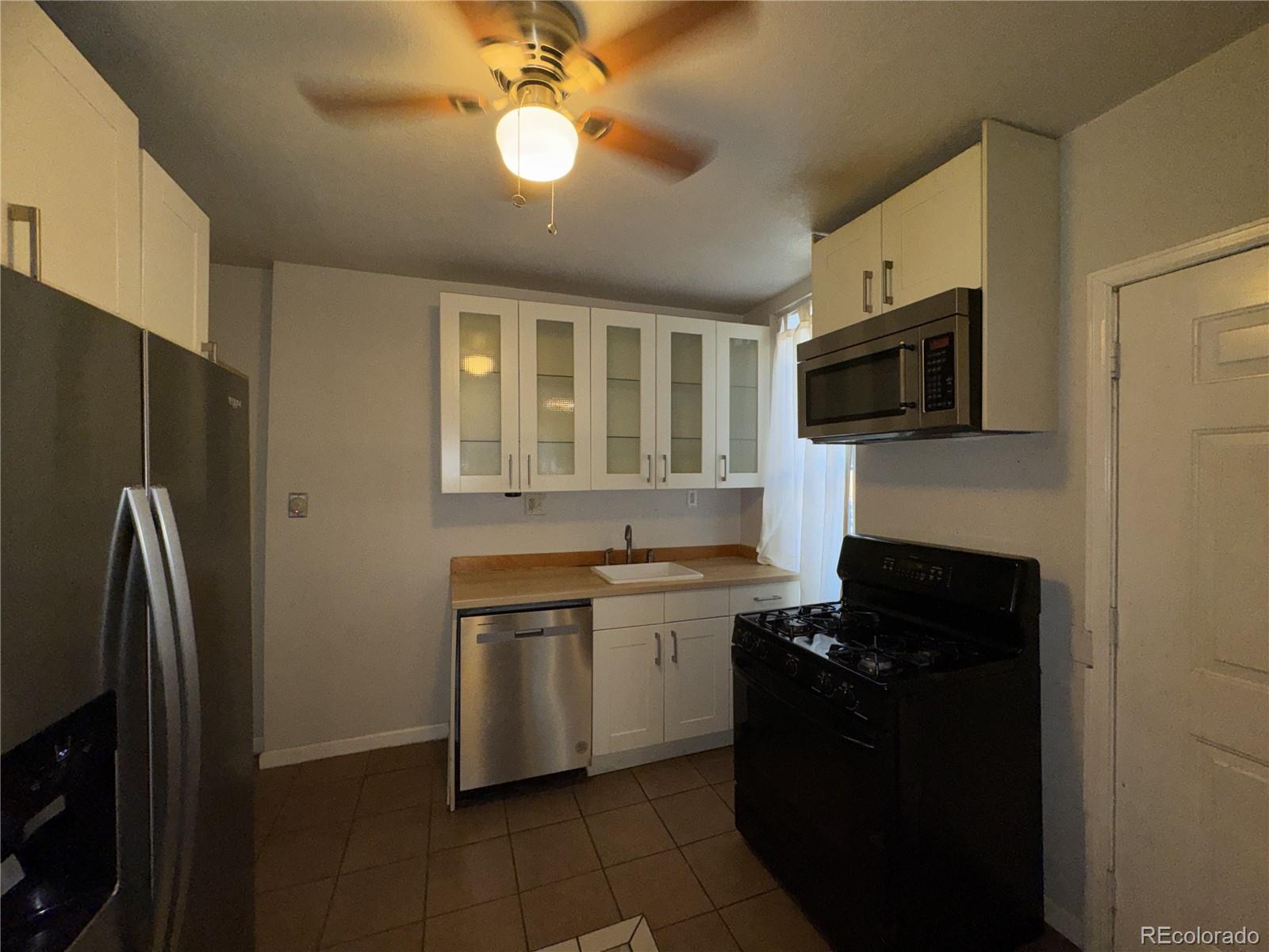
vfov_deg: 85.7
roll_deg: -0.5
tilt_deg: -0.6
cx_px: 634
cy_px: 476
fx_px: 513
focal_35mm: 14
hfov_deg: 102.1
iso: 80
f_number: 2.2
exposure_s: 1/80
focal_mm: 2.22
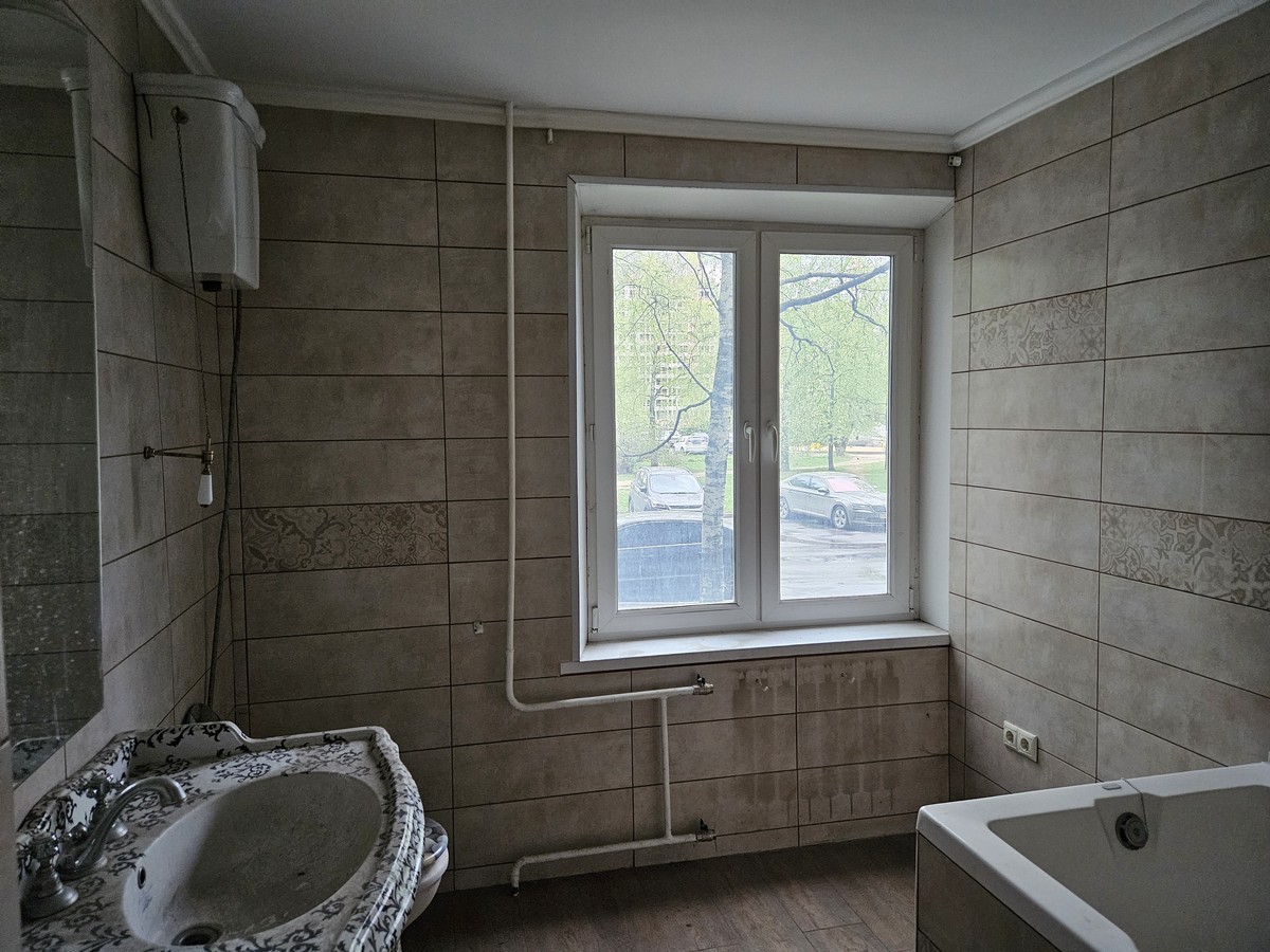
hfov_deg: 73.9
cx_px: 635
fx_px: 844
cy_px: 476
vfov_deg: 58.9
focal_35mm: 23
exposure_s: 1/100
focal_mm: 5.4
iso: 640
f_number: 1.8
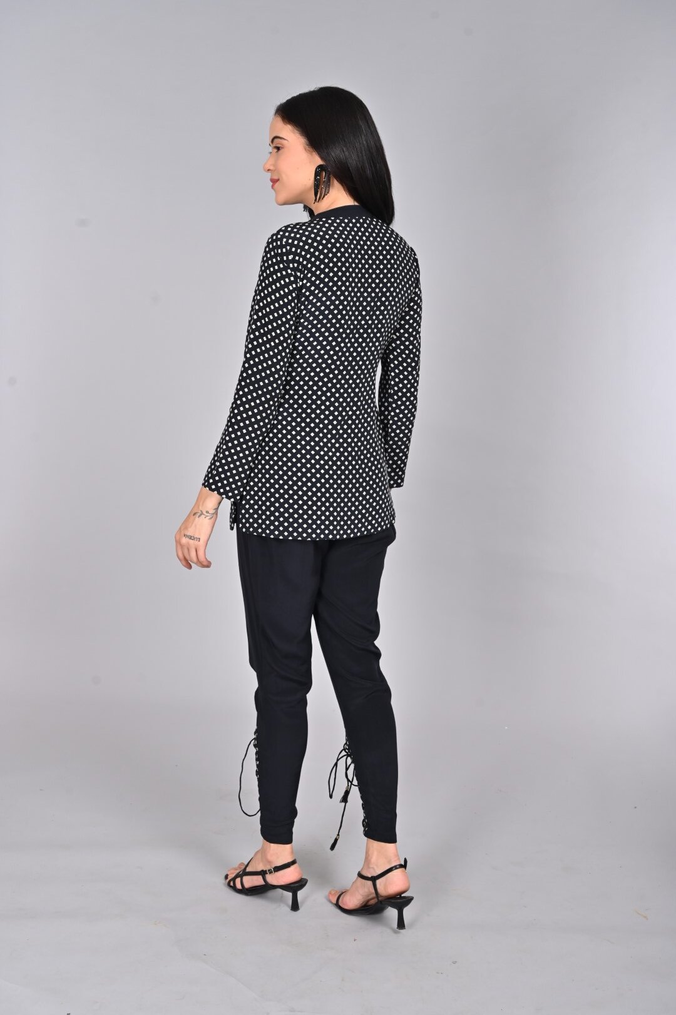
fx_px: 1354
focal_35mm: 48
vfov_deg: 41.1
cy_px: 508
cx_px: 338
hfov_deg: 28.0
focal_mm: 48
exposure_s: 1/160
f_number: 8
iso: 320
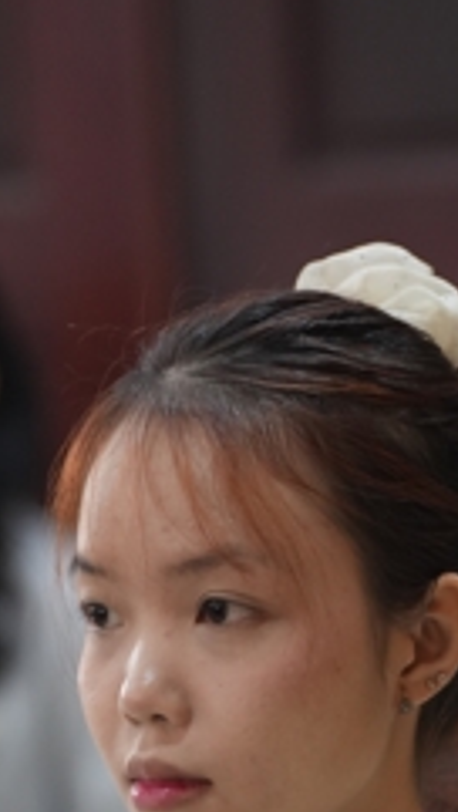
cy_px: 1028
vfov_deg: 7.9
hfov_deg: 4.5
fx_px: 5837
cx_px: 241
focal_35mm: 271
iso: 2000
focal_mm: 96
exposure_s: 1/60
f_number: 2.8
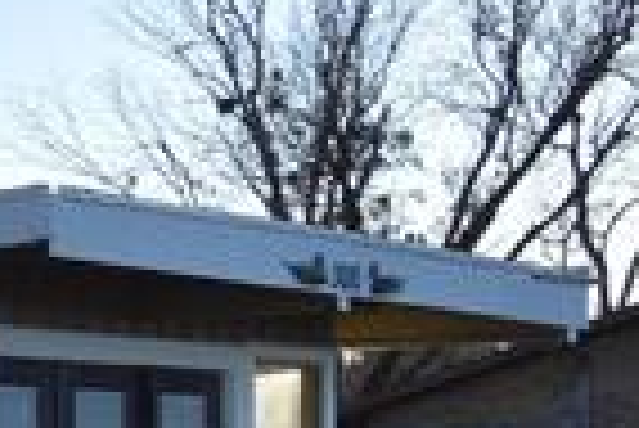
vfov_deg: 12.5
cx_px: -1354
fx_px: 1919
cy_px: 487
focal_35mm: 108
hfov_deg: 10.9
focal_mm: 10
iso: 200
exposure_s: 1/250
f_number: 8
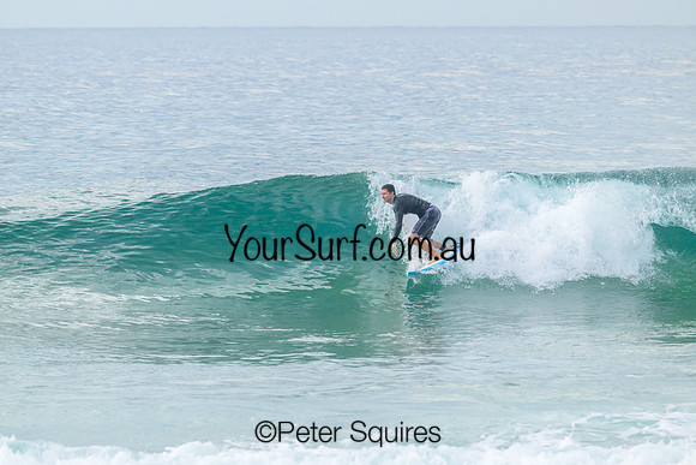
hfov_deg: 5.9
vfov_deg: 3.9
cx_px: 348
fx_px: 6768
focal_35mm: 350
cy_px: 232
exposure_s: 1/2000
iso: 1000
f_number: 9.5
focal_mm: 350
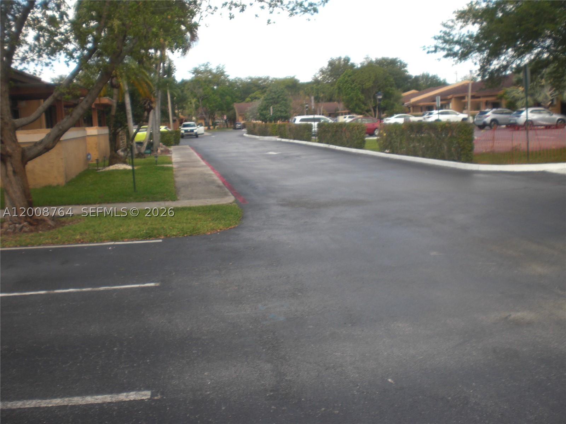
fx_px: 621
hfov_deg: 49.0
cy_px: 212
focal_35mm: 38
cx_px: 283
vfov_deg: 37.7
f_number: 3.1
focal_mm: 6.3
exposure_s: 1/320
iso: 64
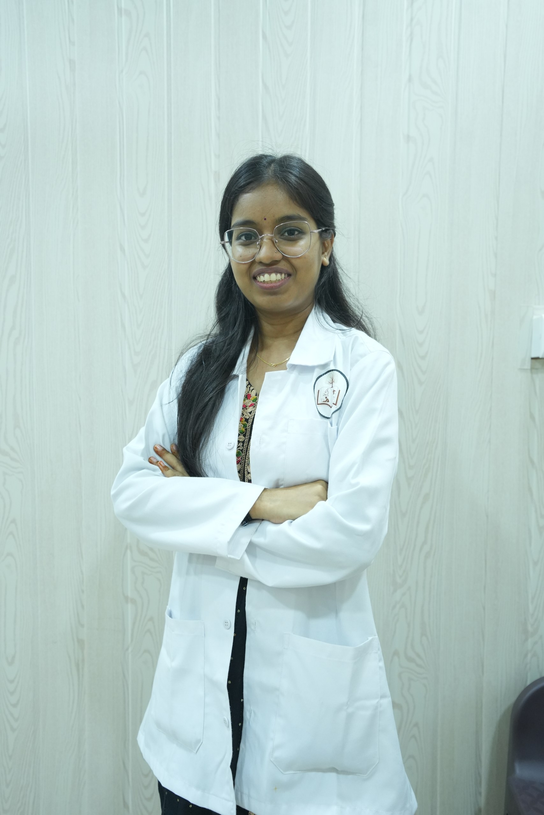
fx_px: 635
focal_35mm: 28
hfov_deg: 46.4
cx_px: 272
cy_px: 408
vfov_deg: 65.5
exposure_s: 1/160
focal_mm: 28
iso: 2500
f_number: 3.5
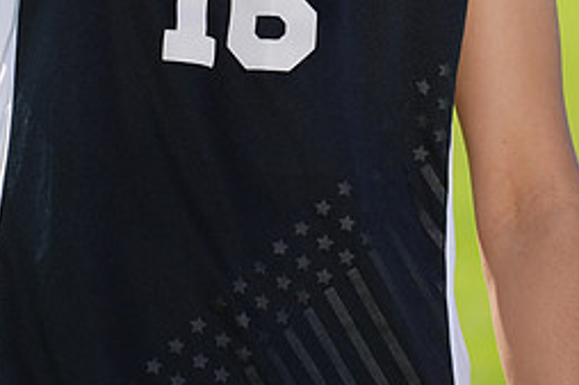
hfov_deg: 2.3
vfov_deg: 1.5
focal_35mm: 914
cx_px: 284
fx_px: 14690
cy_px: -257
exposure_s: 1/200
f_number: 6.3
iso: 64
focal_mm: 400
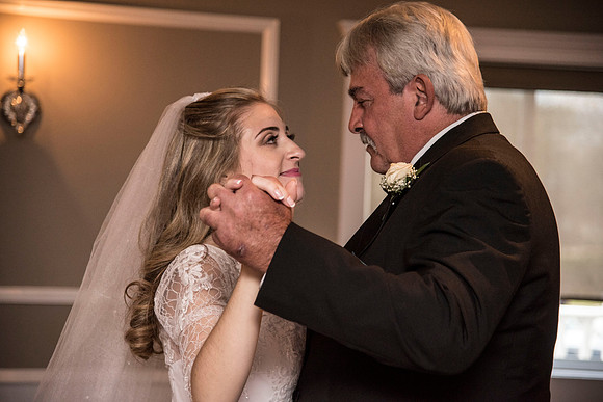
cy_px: 201
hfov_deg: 21.5
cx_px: 302
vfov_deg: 14.4
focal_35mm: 95
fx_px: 1592
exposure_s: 1/200
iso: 2000
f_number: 4
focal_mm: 95
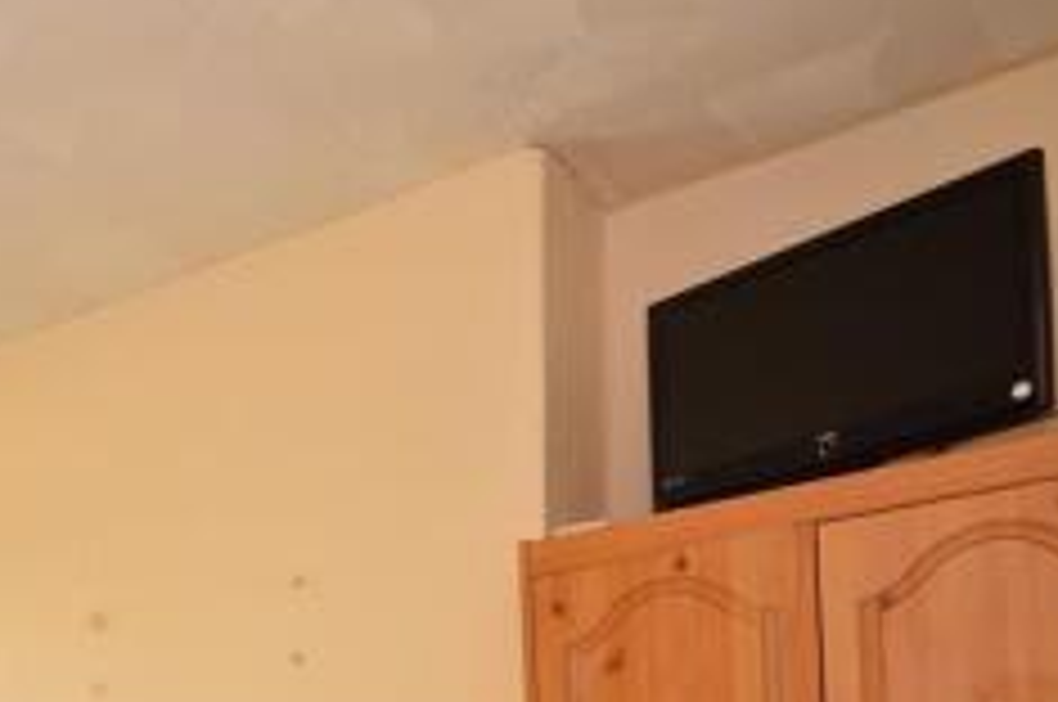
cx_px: -288
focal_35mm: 54
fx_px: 1596
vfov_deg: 22.0
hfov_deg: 29.9
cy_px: 940
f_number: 9
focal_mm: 13
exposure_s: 1/13
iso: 200
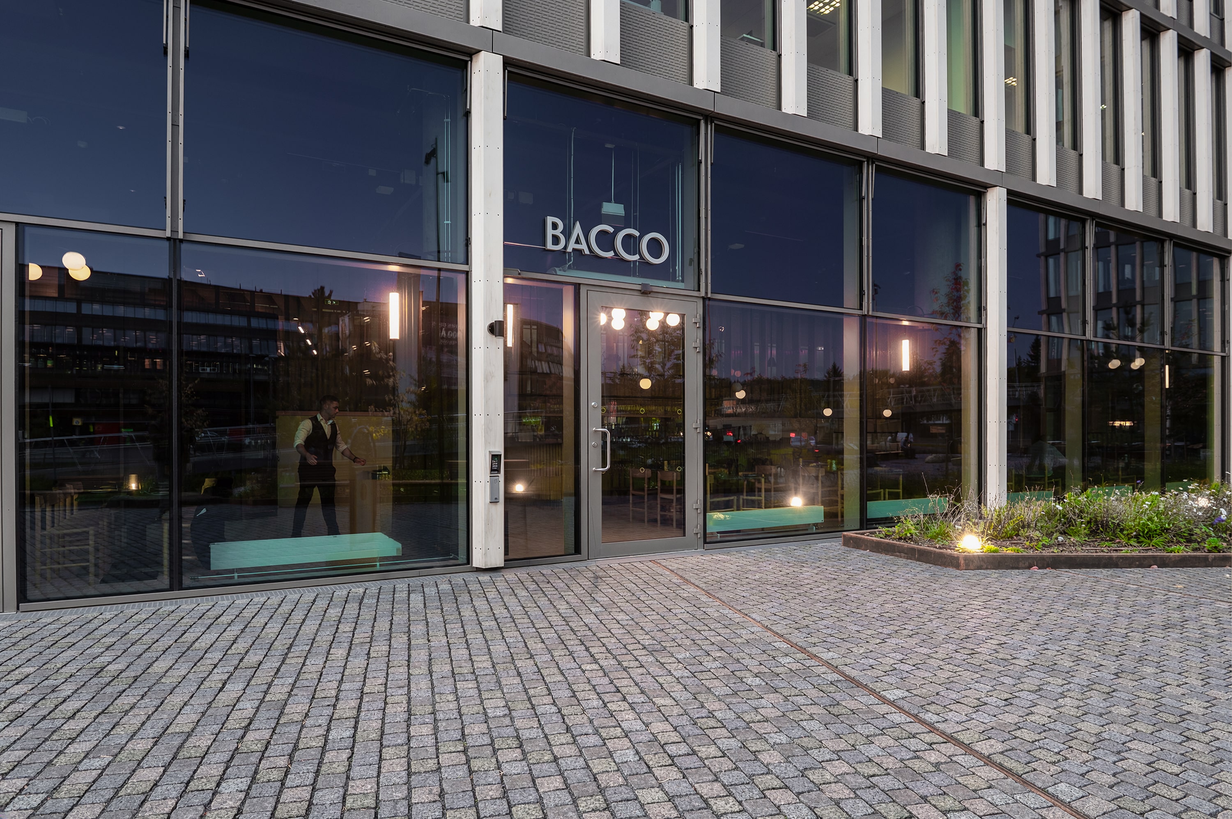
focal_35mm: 16
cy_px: 410
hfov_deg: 96.8
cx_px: 616
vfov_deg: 73.7
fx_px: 547
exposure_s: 1/160
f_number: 6.3
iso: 125
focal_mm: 16
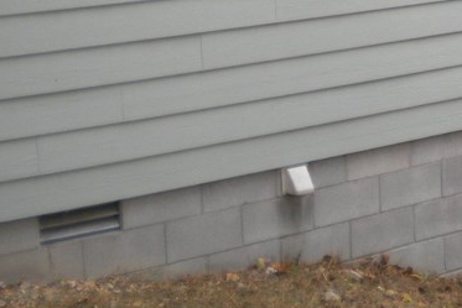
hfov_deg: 19.7
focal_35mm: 100
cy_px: -162
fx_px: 1284
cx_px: 479
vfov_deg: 12.9
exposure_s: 1/170
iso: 113
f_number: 3.1
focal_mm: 6.3
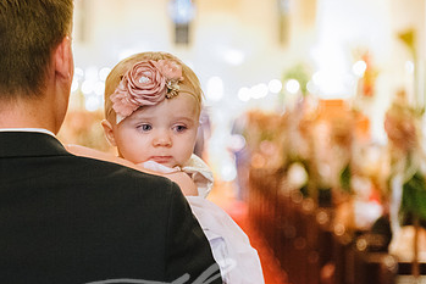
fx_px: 1278
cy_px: 190
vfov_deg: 12.7
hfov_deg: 18.9
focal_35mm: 108
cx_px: 166
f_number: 2.8
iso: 25600
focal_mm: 65
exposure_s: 1/125
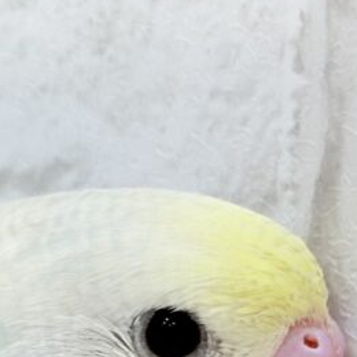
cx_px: -298
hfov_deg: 8.0
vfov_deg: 8.2
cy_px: 362
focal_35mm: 212
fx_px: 2474
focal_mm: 5.96
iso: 32
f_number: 1.6
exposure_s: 1/50
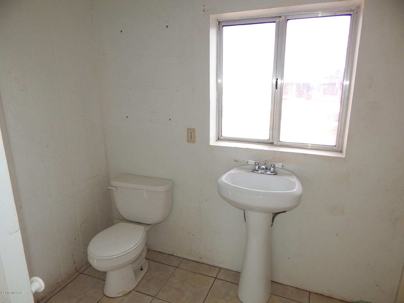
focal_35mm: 22
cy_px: 152
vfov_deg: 61.1
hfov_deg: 76.4
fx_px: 257
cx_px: 202
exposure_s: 1/100
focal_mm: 4
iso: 125
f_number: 3
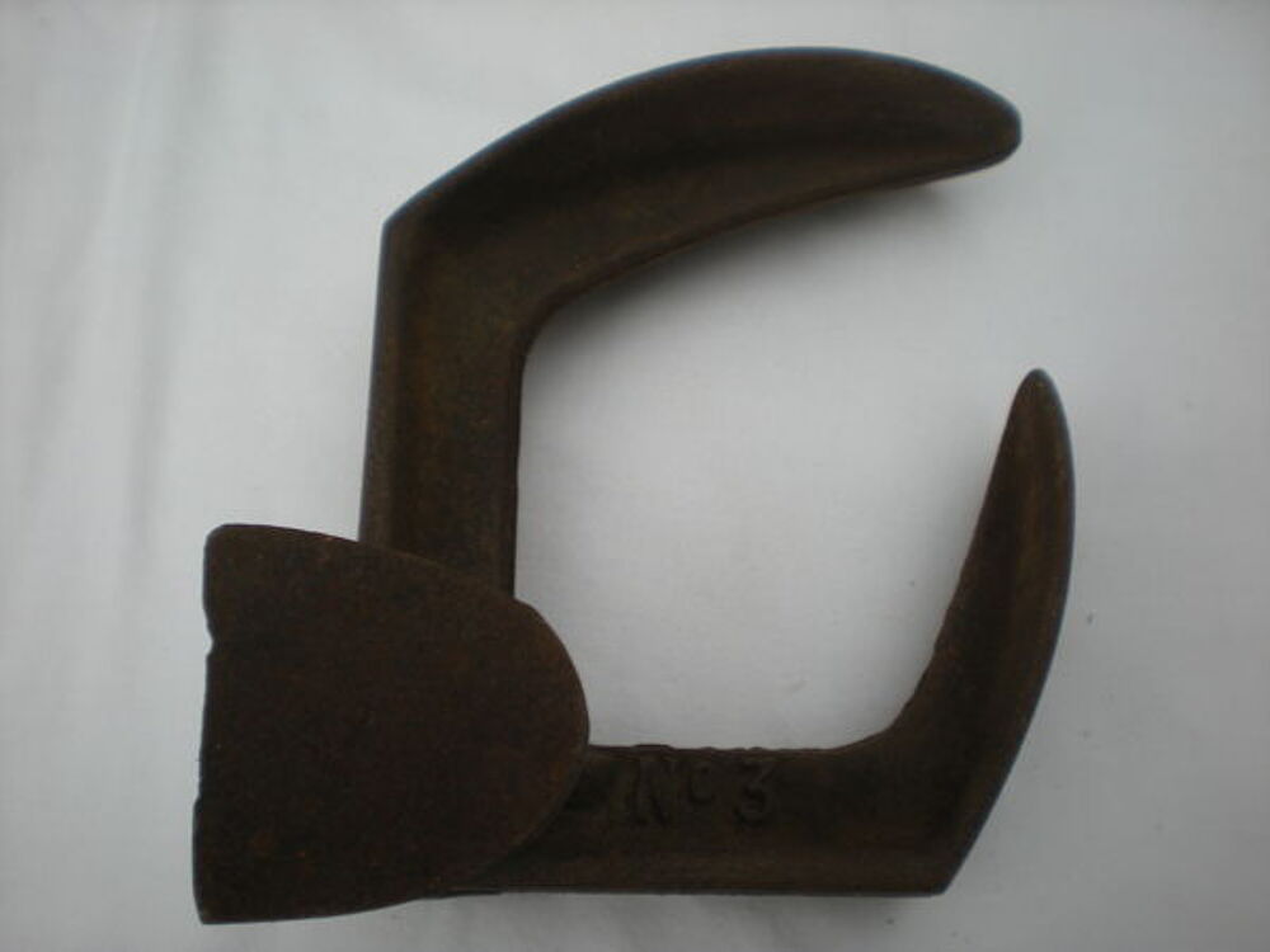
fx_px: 1394
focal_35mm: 38
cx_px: 635
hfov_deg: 49.0
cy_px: 476
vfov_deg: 37.7
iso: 64
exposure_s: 1/191
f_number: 3.1
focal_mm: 6.3
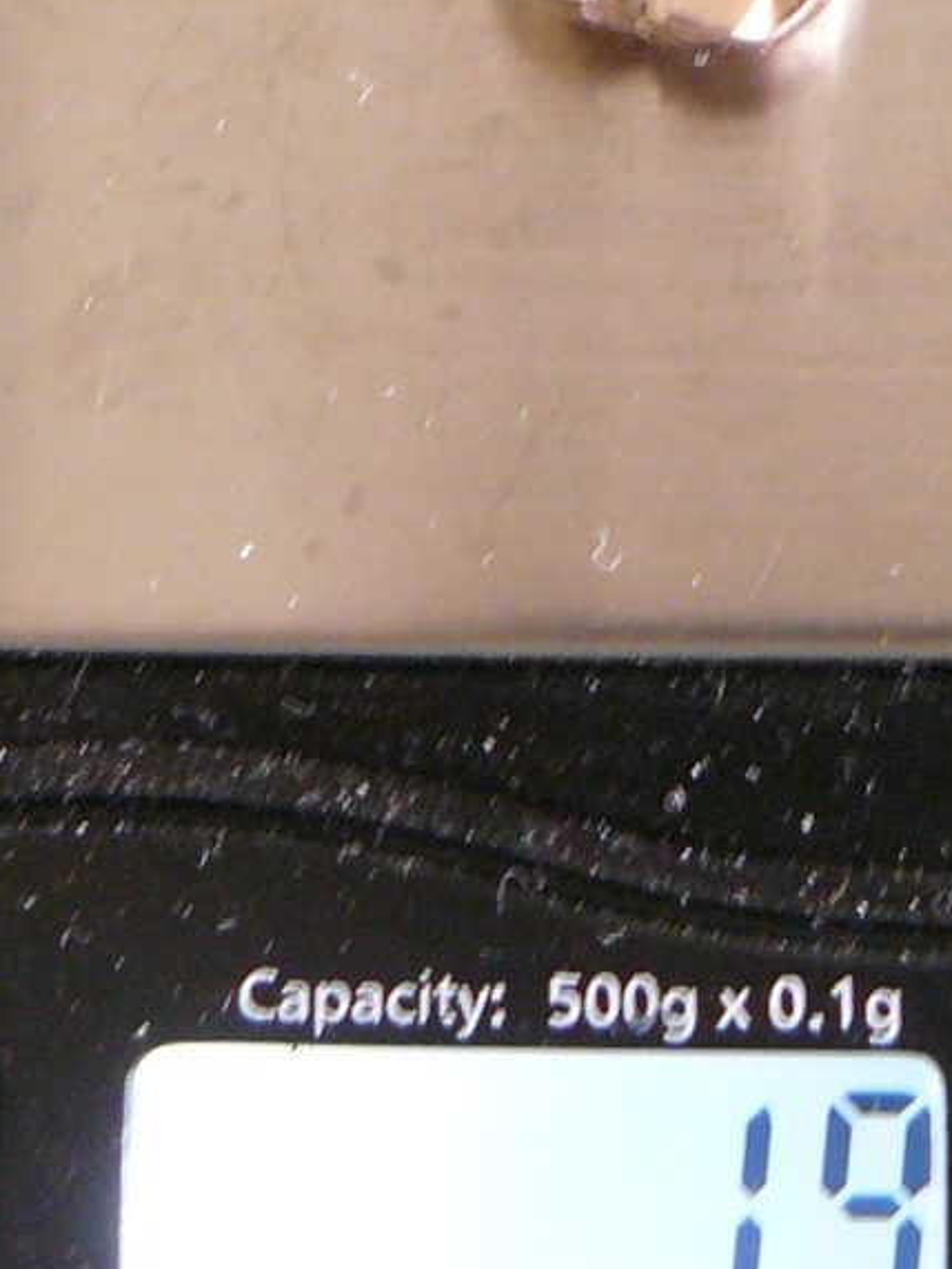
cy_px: -22
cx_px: 692
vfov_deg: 15.0
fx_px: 4730
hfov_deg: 11.5
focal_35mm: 129
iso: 200
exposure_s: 1/10
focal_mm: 6
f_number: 2.8
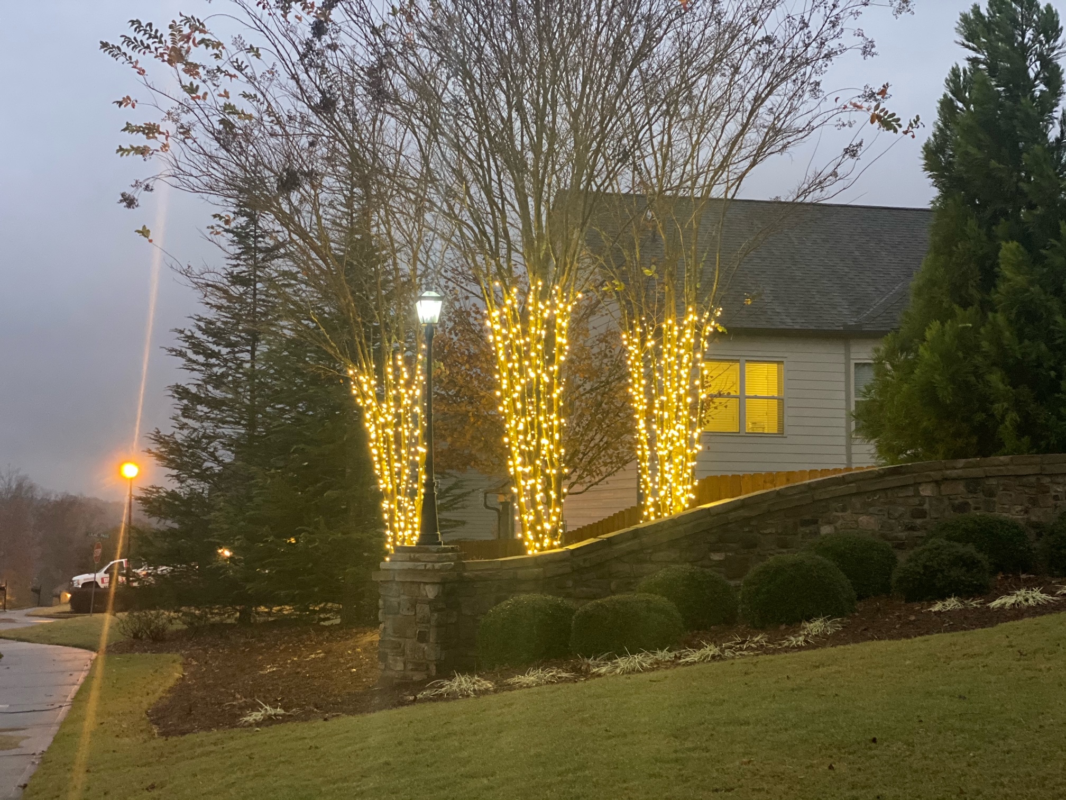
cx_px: 533
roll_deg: -0.7
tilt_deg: +5.4
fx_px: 1601
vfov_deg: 28.0
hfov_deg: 36.8
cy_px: 400
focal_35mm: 52
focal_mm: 6
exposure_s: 1/20
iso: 400
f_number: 2
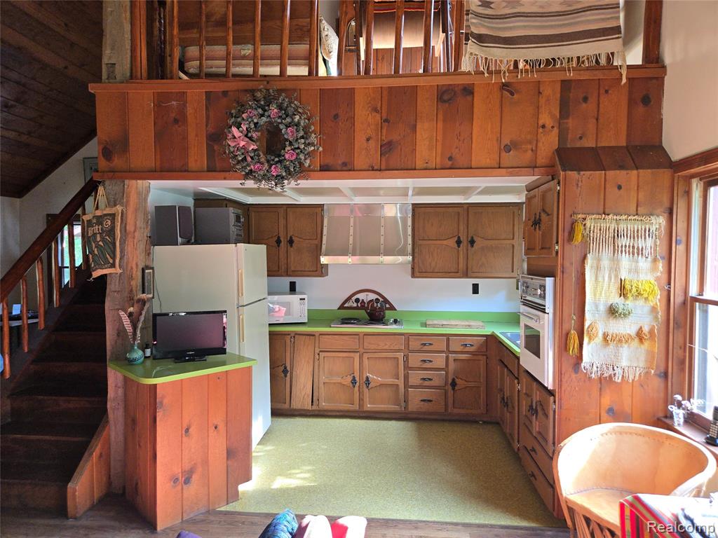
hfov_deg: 73.9
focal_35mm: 23
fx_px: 477
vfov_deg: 58.9
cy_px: 269
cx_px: 359
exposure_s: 1/60
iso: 125
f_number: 1.8
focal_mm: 5.4
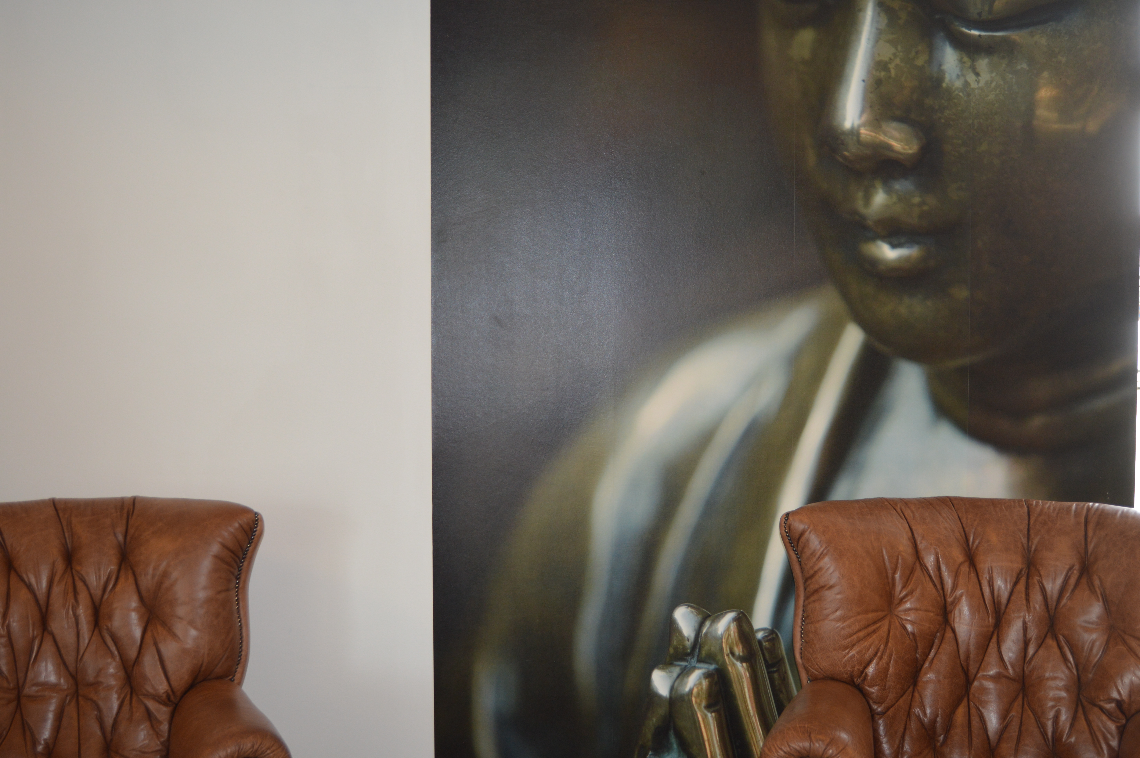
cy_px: 379
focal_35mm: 36
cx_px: 570
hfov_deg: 53.2
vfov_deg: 36.8
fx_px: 1139
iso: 400
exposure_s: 1/80
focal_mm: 24
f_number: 4
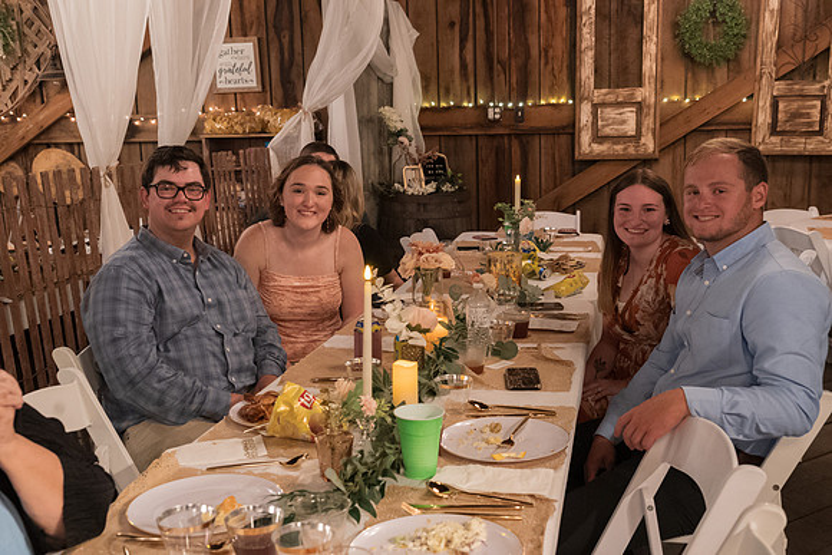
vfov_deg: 35.1
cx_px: 416
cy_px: 278
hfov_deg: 50.7
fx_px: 878
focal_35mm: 38
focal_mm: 38
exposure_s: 1/60
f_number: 6.3
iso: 6400
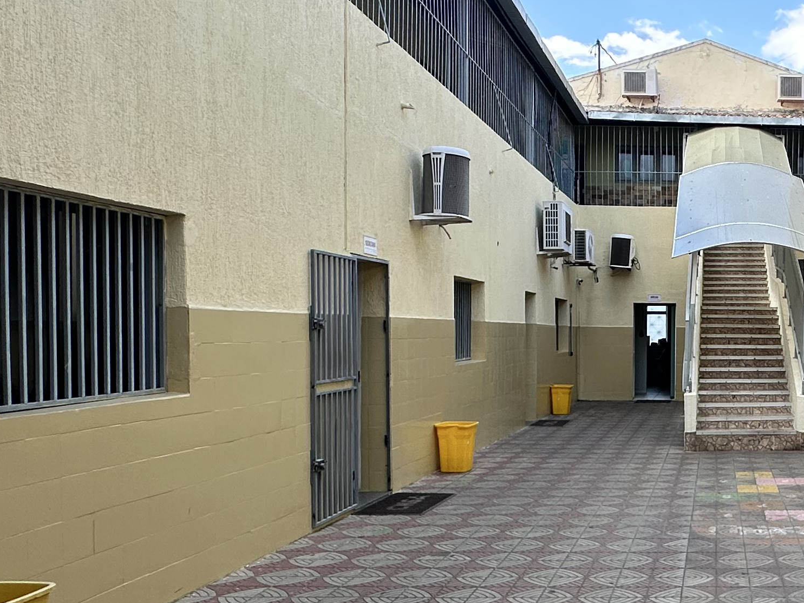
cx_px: 748
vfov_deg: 37.6
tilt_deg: -0.8
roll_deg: -0.8
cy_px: 347
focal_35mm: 38
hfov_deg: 43.9
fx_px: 883
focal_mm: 2.22
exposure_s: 1/452
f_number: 2.2
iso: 40
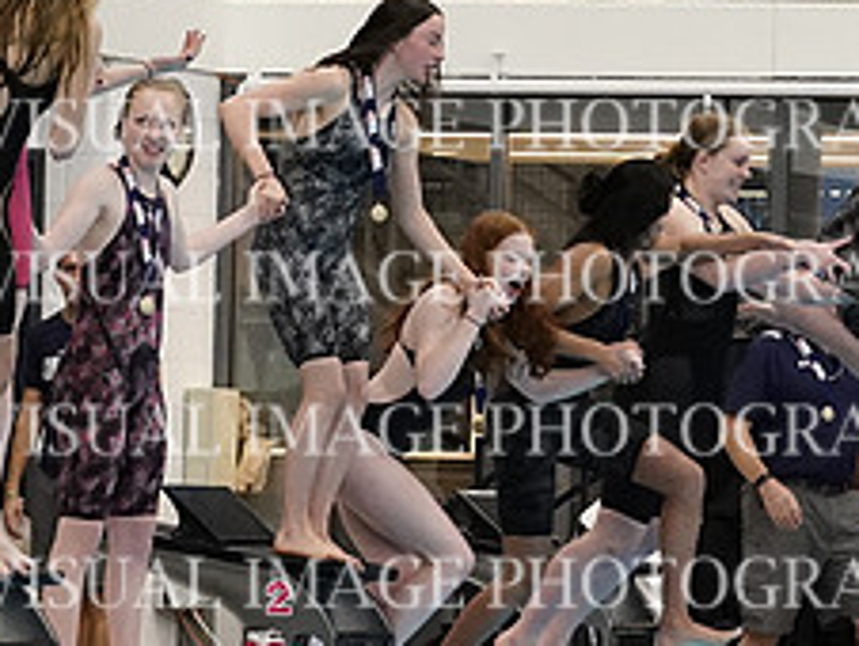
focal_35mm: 291
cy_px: 353
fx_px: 7229
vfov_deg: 5.1
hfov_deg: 6.8
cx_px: 468
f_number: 4
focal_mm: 79
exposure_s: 1/800
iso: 6400
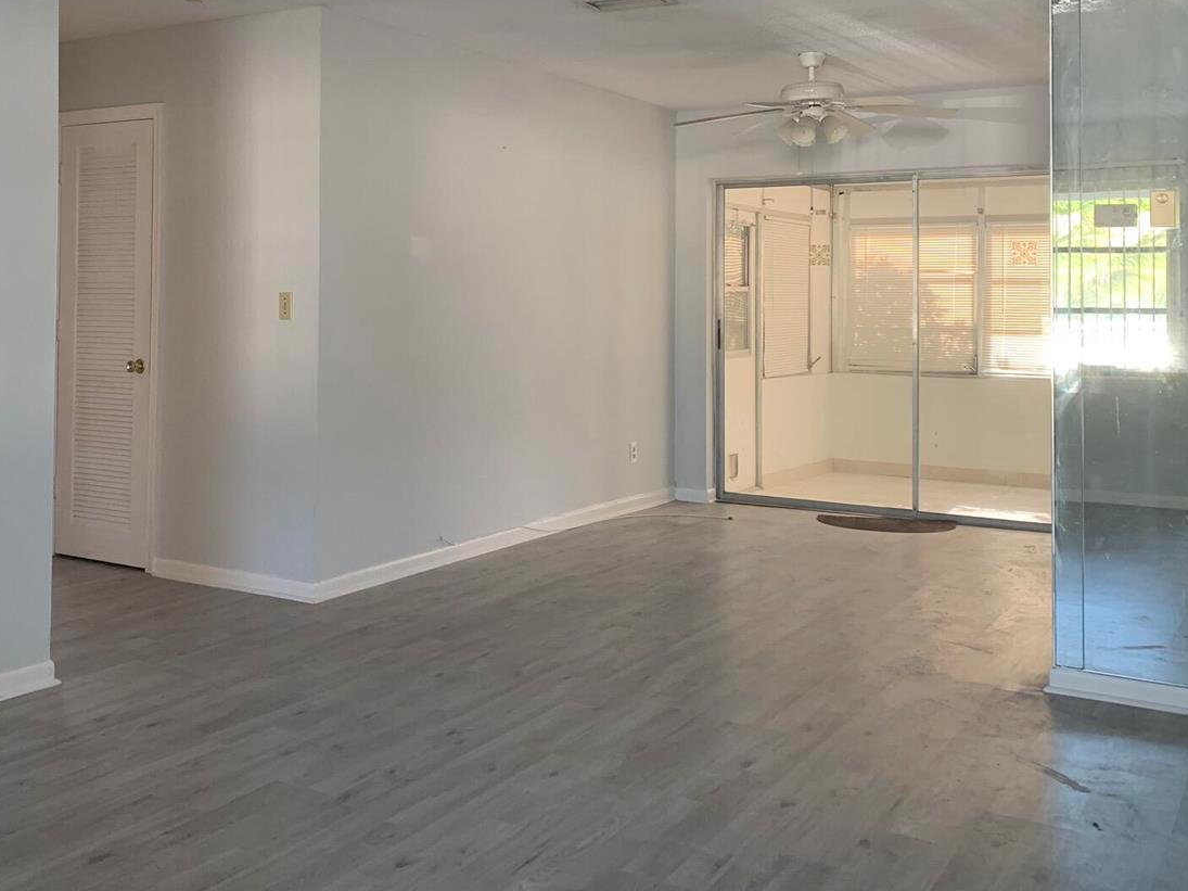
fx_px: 1304
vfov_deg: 37.2
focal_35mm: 38
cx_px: 426
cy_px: 275
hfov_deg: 48.4
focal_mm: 4.25
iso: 100
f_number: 1.8
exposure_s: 1/91
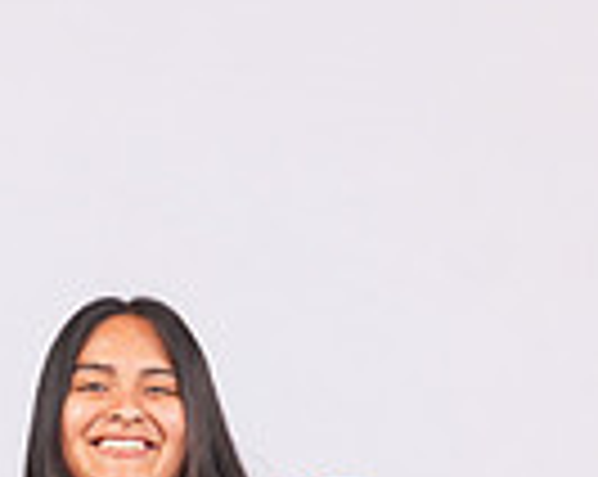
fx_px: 1856
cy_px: 1004
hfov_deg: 18.0
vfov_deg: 12.6
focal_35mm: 105
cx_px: 45
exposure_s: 1/200
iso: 160
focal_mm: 33
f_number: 7.1
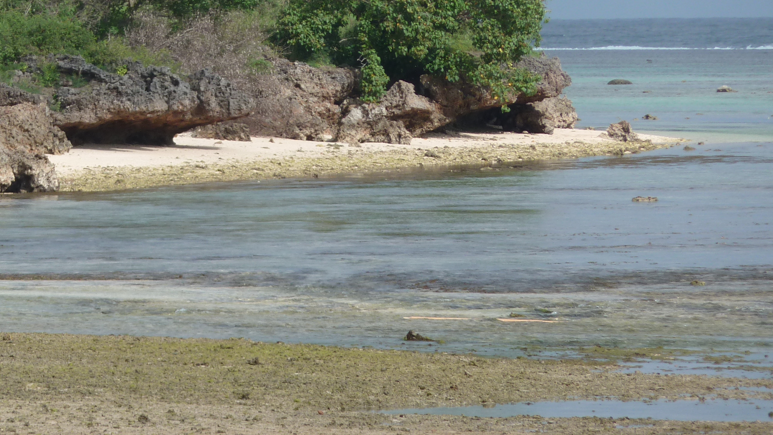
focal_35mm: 508
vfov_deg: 2.4
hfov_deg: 4.3
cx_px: 214
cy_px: 239
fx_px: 10413
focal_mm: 49.2
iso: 80
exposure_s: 1/400
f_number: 5.6
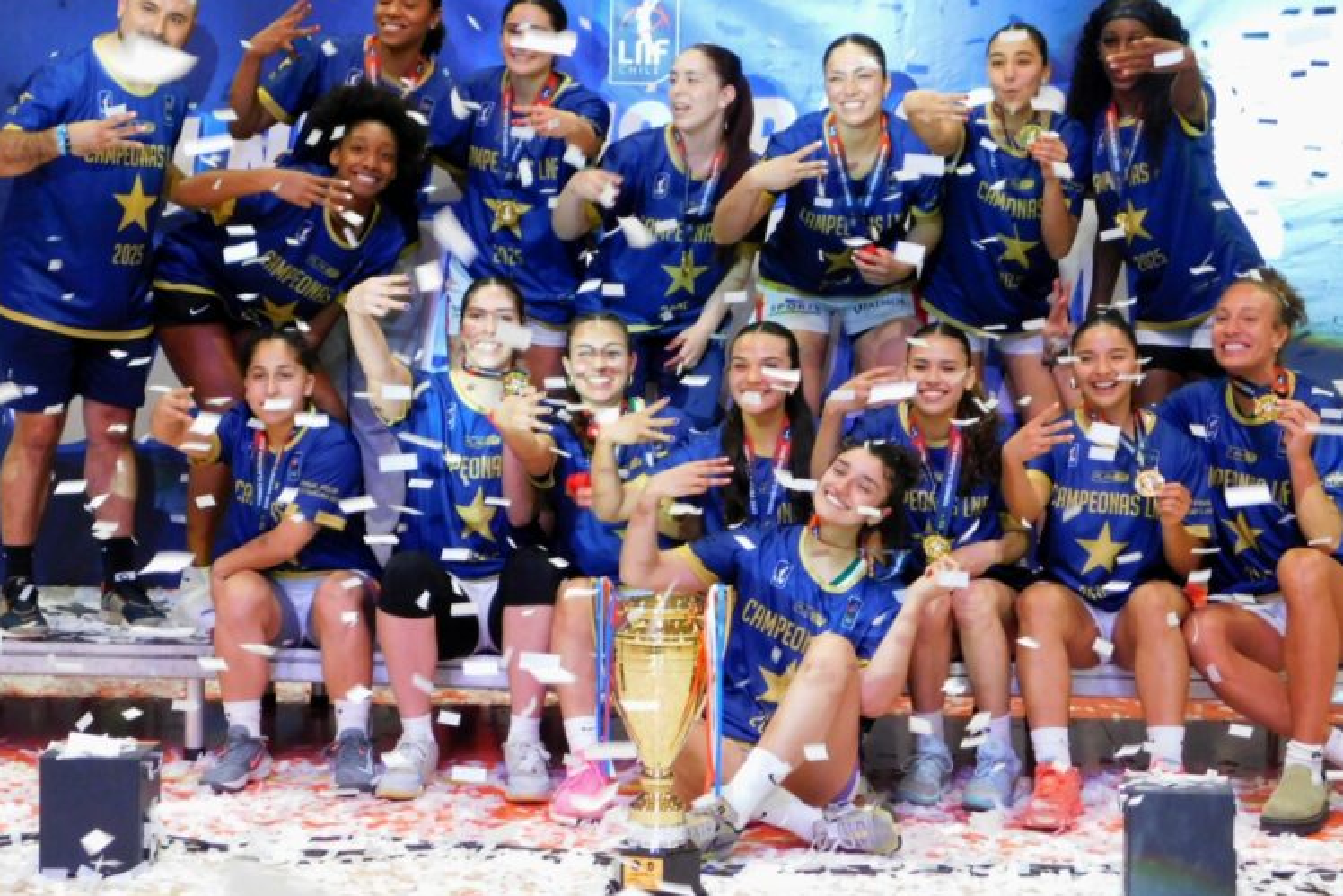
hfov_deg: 31.9
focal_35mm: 63
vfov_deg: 21.6
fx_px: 2351
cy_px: 388
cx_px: 675
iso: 560
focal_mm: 10.4
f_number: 4
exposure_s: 1/60.2
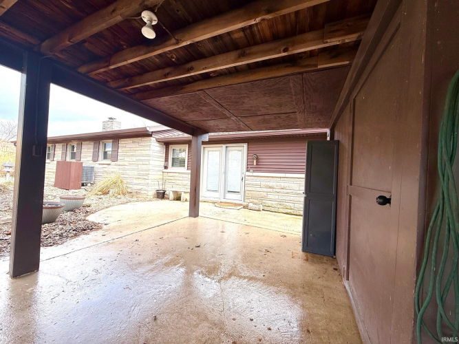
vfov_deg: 85.7
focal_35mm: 14
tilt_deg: +1.2
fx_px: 186
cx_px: 230
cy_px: 172
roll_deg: -1.8
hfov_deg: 102.1
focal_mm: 2.22
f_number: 2.2
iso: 50
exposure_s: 1/155
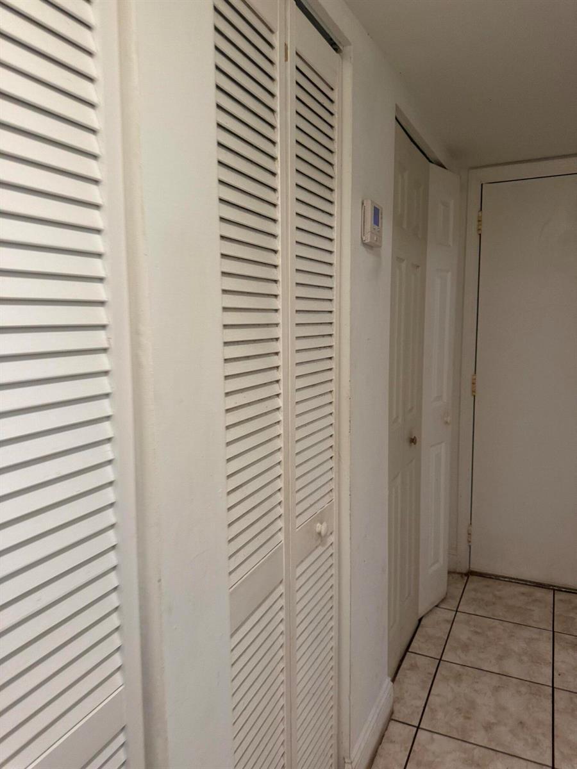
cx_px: 288
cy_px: 384
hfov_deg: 56.8
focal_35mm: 24
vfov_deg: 71.6
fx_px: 533
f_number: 1.78
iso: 200
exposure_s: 1/120
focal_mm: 6.76
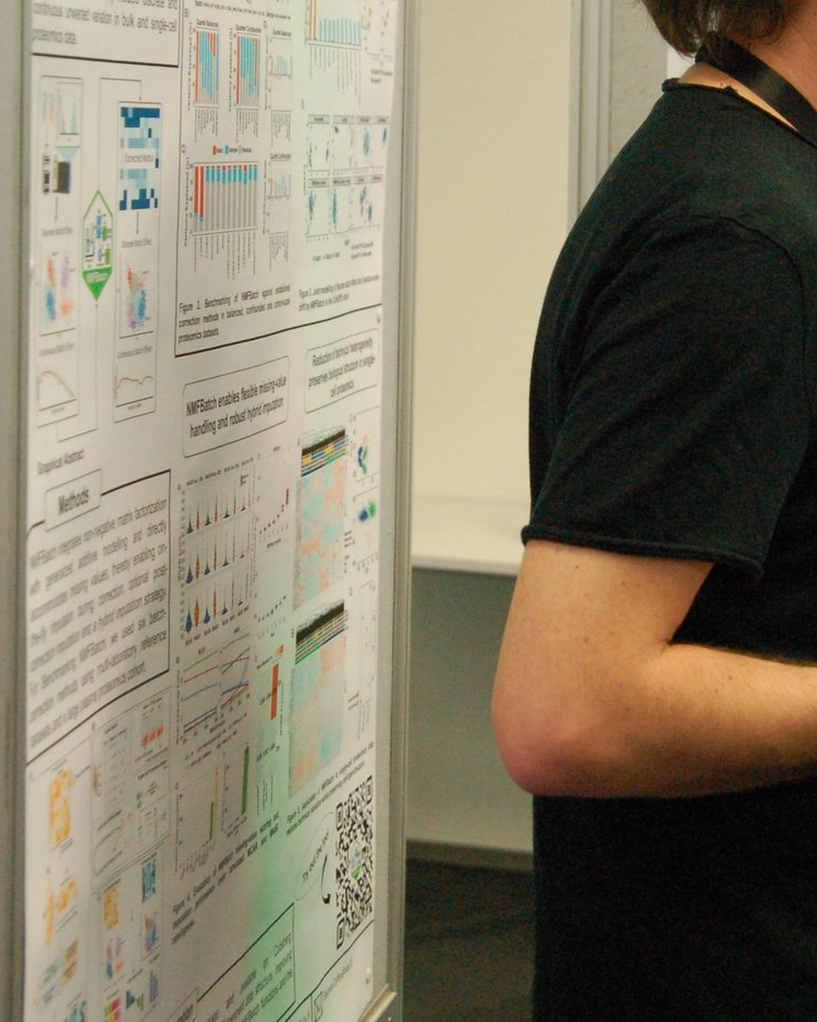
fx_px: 2812
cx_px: 615
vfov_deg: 20.5
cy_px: 294
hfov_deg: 16.4
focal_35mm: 93
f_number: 4
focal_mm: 31
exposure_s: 1/125
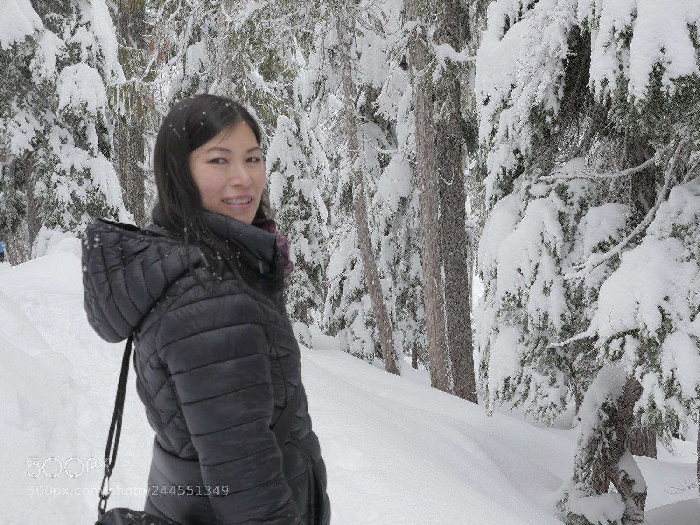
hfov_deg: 38.2
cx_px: 350
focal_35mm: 50
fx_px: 1011
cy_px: 262
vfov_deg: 29.1
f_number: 5.6
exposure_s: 1/60
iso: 200
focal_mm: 25
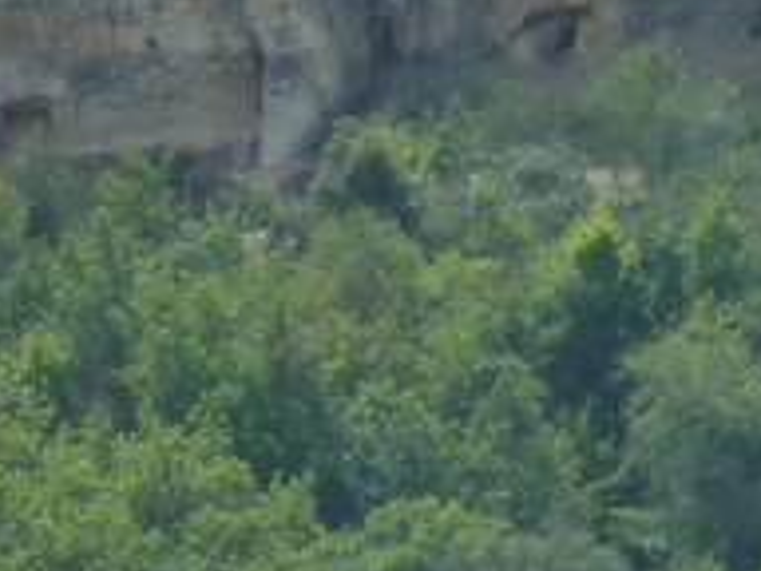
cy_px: -167
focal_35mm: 1626
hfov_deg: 1.2
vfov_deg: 0.9
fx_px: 35746
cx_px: 1062
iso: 125
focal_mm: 42.6
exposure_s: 1/400
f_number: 4.7
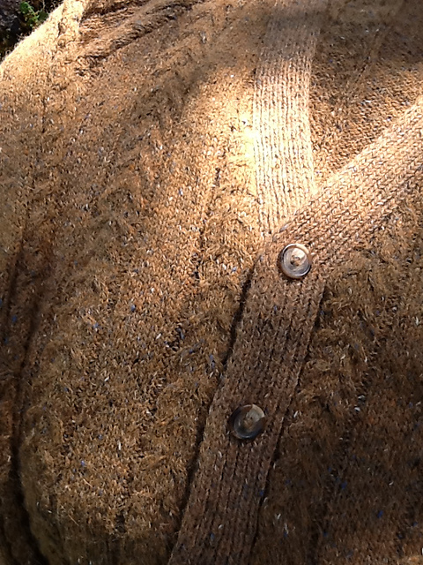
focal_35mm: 44
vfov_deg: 42.9
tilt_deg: -41.9
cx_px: 212
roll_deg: +7.1
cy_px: 282
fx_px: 717
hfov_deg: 32.9
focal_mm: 2.03
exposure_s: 1/217
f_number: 2.4
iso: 40
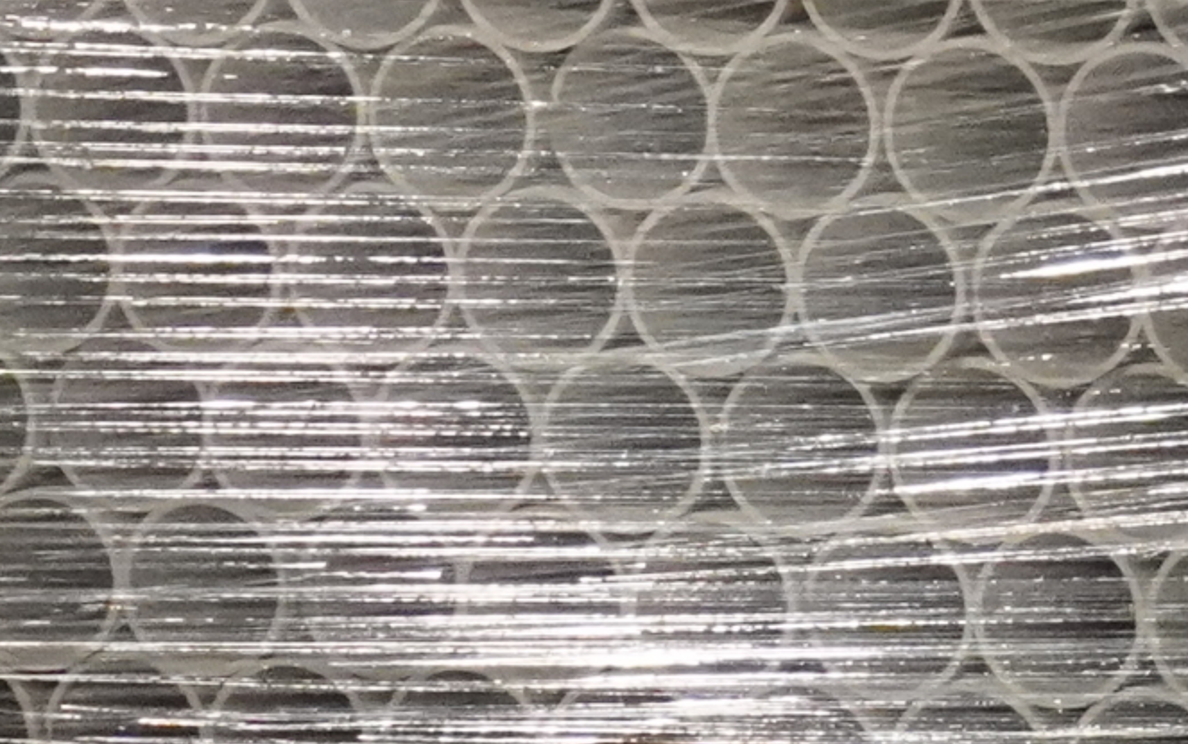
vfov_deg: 2.8
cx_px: 2471
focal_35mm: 472
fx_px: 15288
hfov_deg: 4.4
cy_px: -1252
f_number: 5.6
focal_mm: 50
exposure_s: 1/160
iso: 5000
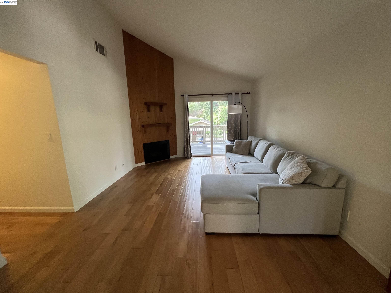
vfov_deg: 89.9
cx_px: 196
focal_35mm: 13
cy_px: 146
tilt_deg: -9.7
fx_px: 147
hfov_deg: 106.2
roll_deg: +1.5
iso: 250
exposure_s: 1/120
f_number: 1.8
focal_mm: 1.57
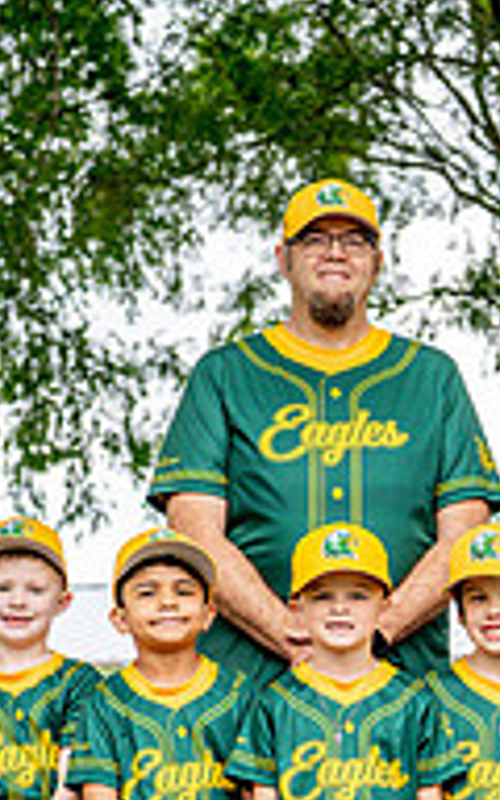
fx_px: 3924
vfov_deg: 11.5
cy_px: 816
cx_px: 420
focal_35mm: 180
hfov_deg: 7.3
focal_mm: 50
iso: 125
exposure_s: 1/640
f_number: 2.8
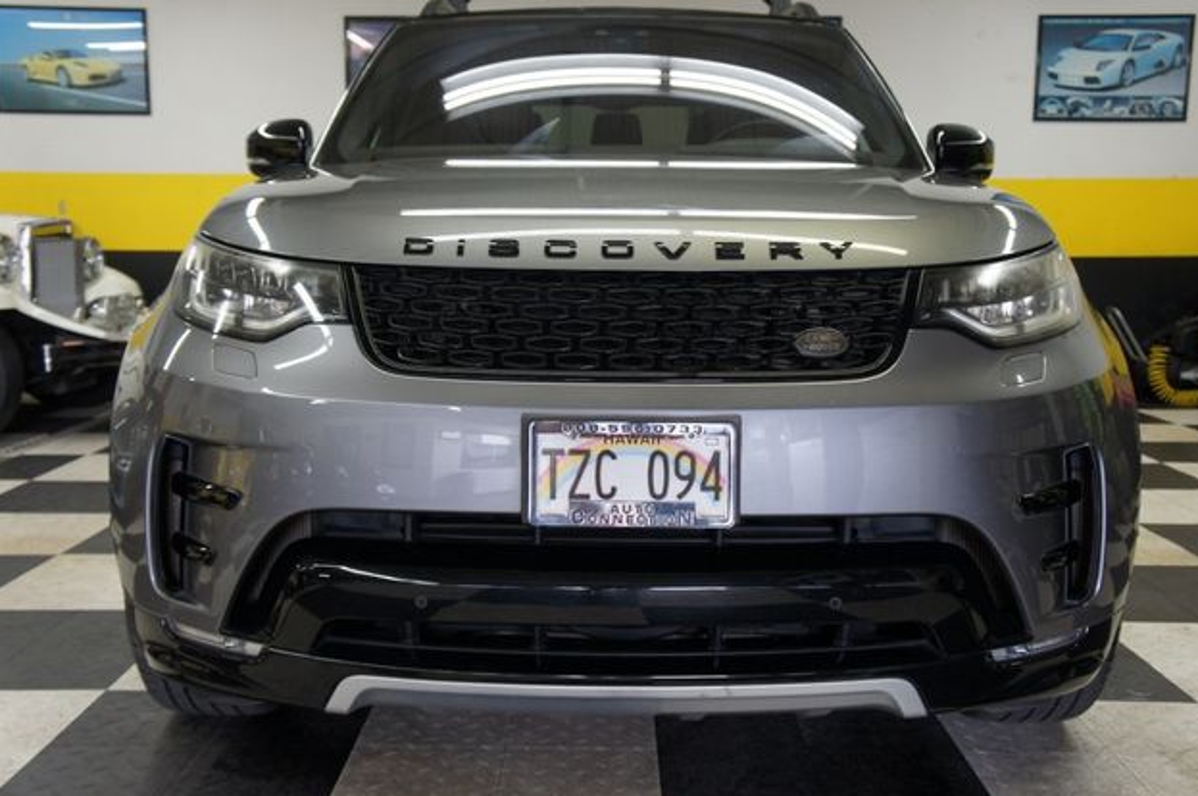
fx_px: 1230
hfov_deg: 51.9
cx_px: 611
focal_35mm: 37
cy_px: 394
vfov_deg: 35.9
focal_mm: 24
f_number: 4
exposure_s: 1/40
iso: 320
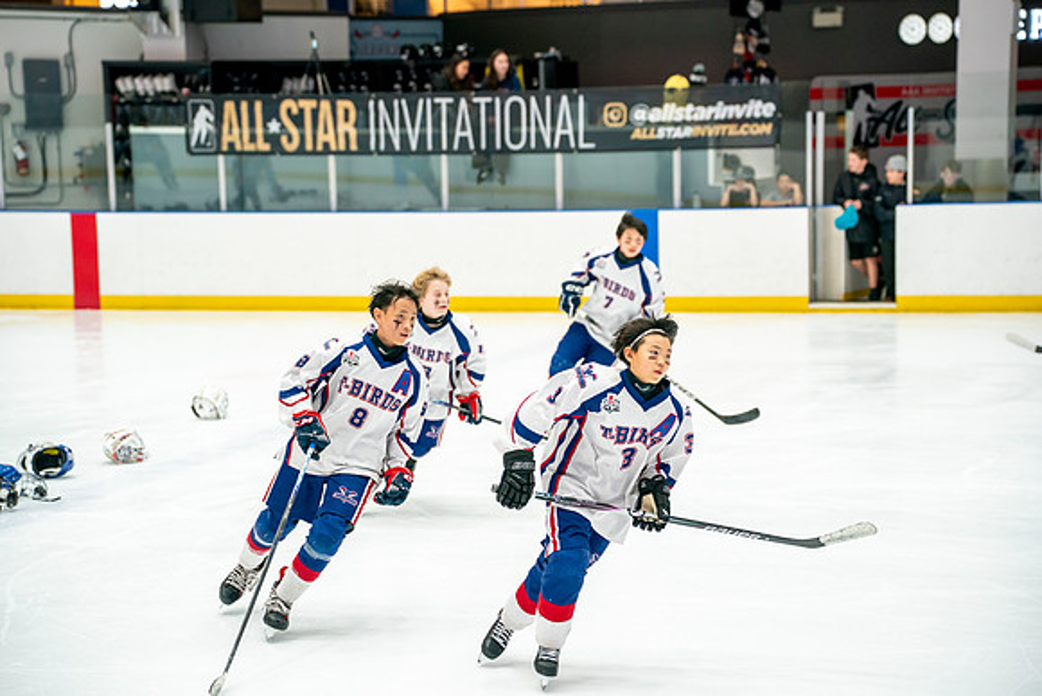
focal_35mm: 91
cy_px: 348
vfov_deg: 15.0
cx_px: 521
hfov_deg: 22.4
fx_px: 2634
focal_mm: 91
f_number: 3.2
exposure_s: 1/800
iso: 2000
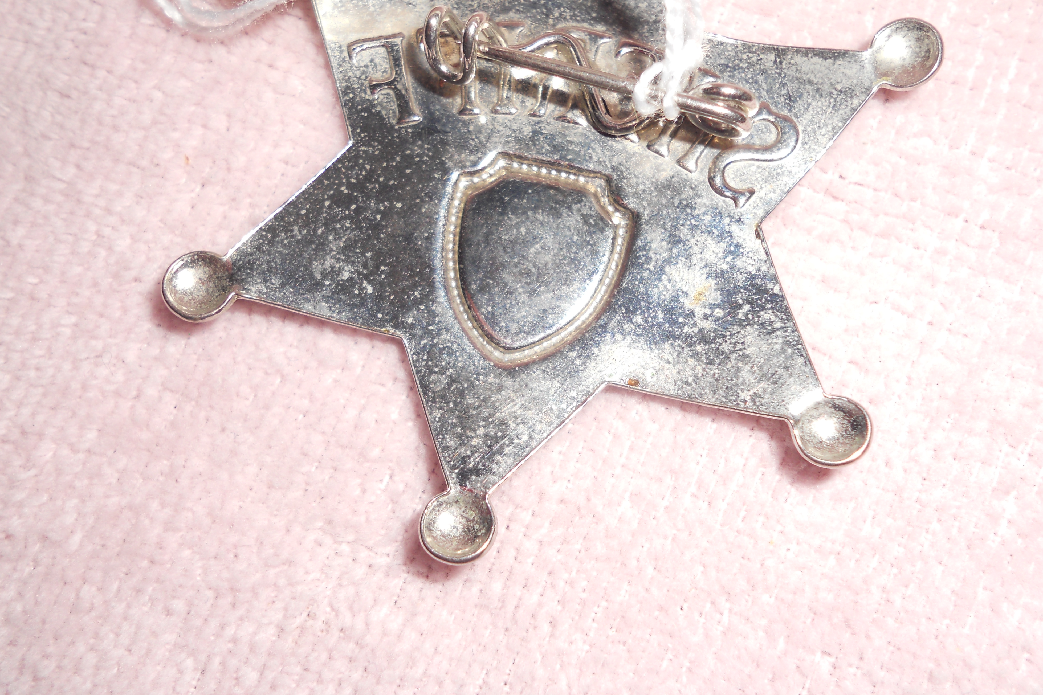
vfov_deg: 38.9
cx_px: 518
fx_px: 985
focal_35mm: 34
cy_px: 360
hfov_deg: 55.8
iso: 80
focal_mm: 5.8
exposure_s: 1/25
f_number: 8.8
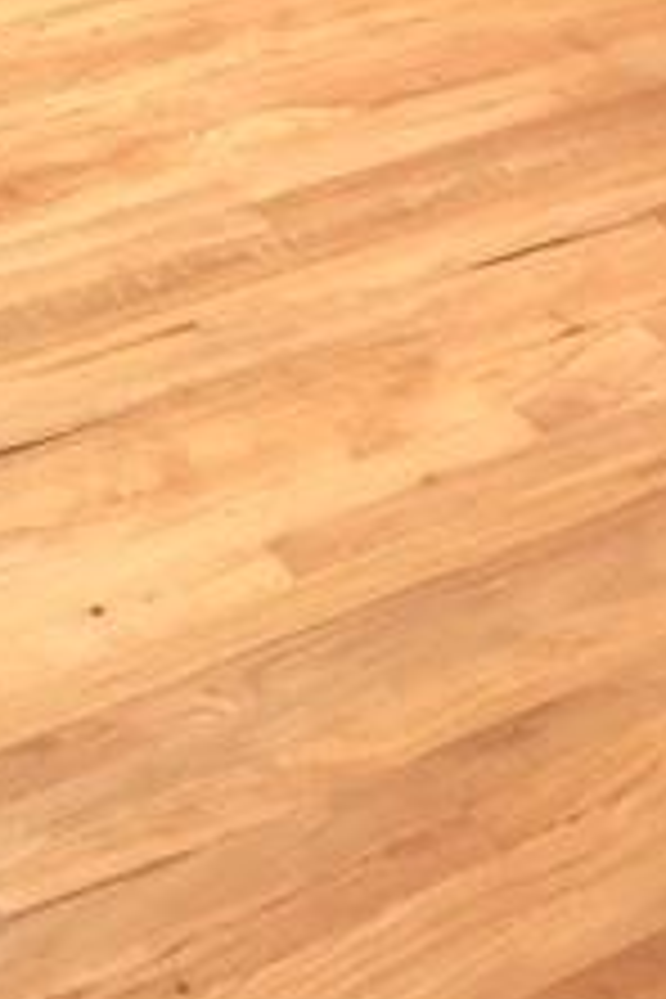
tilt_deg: -15.3
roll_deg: -0.6
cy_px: -374
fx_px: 2414
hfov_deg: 15.5
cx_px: 45
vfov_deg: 20.8
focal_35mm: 87
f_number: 2.2
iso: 80
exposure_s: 1/15
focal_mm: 4.15
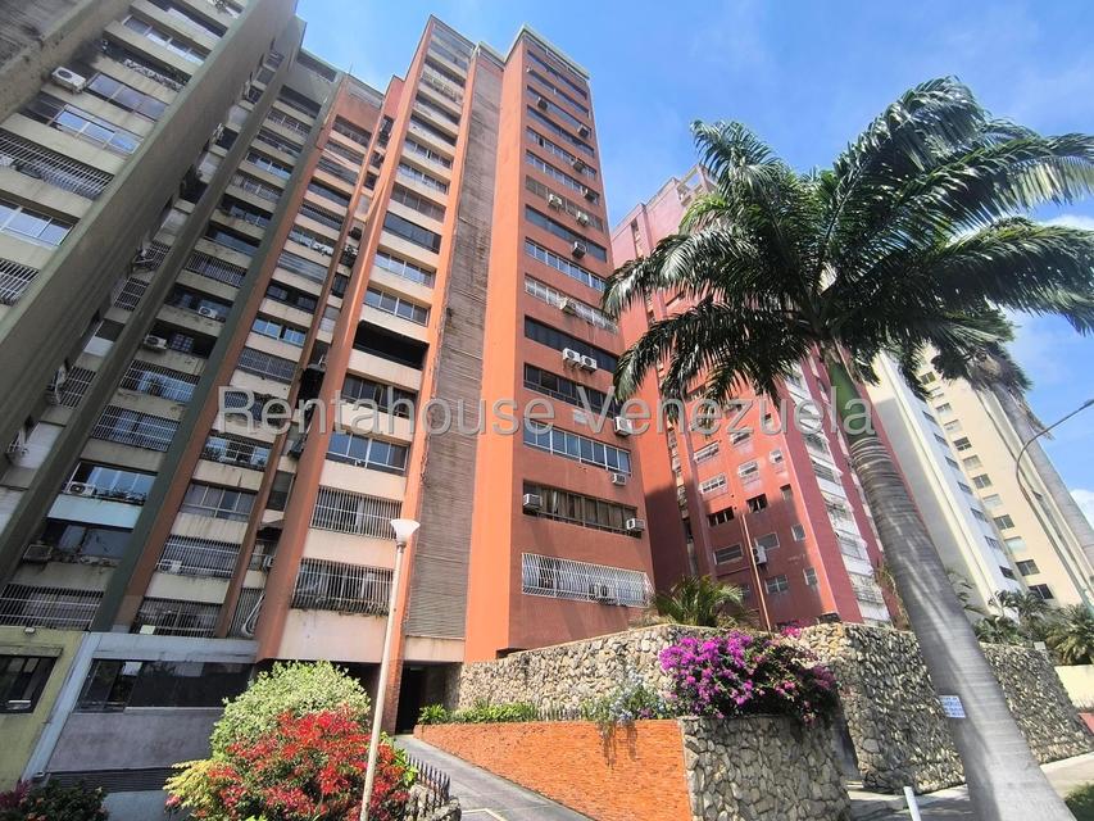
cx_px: 547
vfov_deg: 78.1
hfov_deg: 94.5
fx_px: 506
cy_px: 410
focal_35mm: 16
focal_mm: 1.65
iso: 50
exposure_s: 1/1665
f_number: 2.2
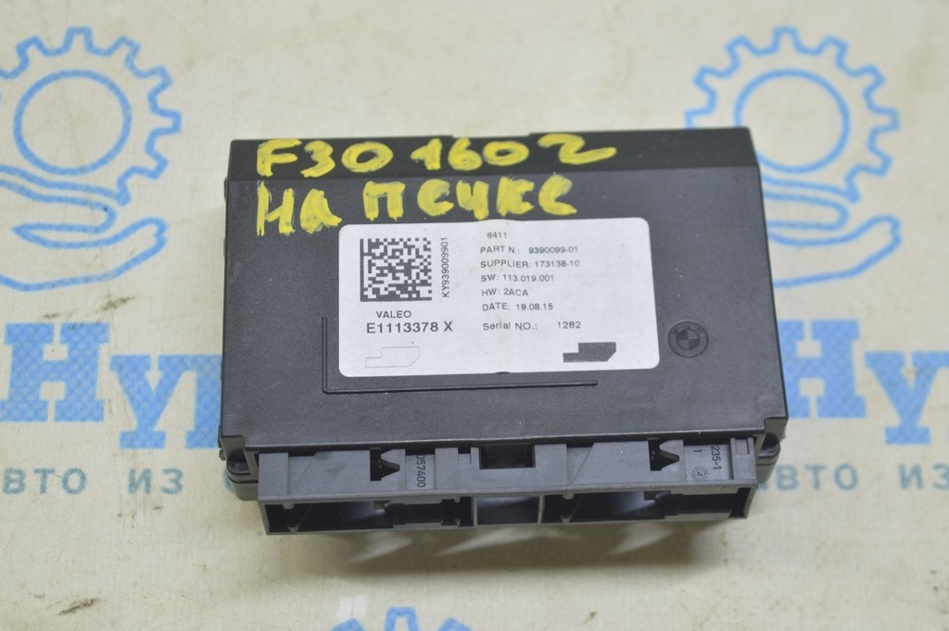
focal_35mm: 75
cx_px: 474
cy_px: 316
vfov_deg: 18.2
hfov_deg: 27.0
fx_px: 1975
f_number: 5.6
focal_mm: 50
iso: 400
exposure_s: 1/20
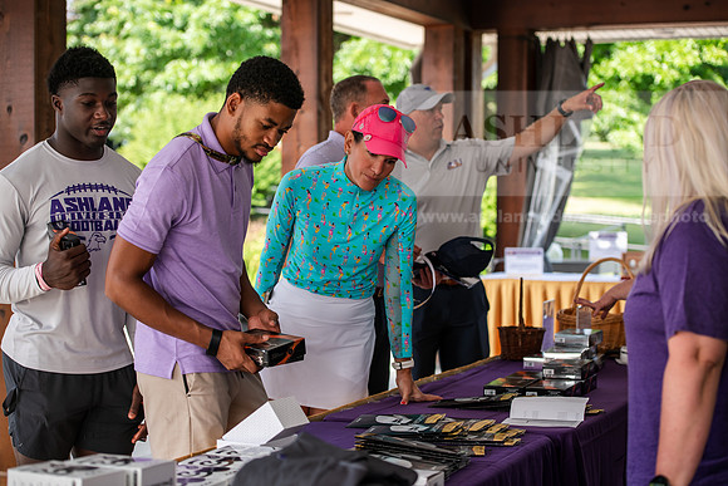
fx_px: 1416
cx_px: 364
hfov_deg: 28.8
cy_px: 243
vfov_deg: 19.5
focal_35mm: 70
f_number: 3.5
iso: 250
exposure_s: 1/400
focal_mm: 70
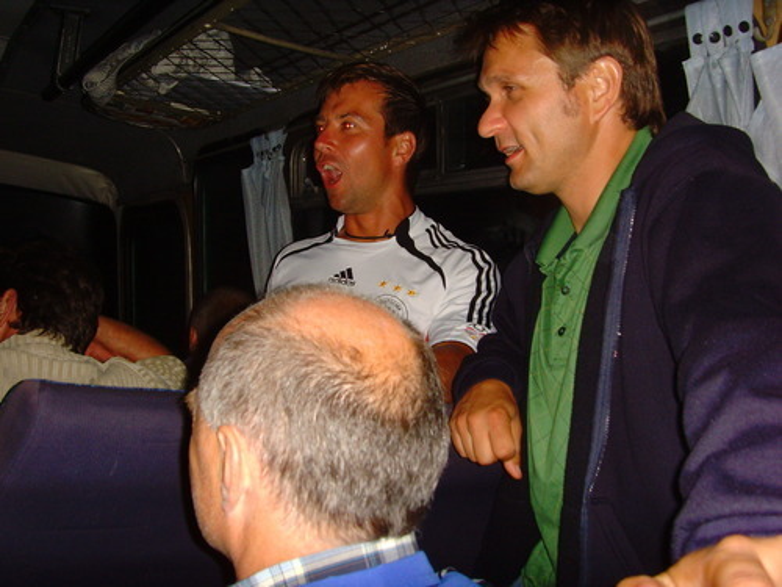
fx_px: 881
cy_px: 294
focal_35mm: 39
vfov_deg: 36.8
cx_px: 391
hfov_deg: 47.9
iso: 200
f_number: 3.5
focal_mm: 6.6
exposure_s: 1/45
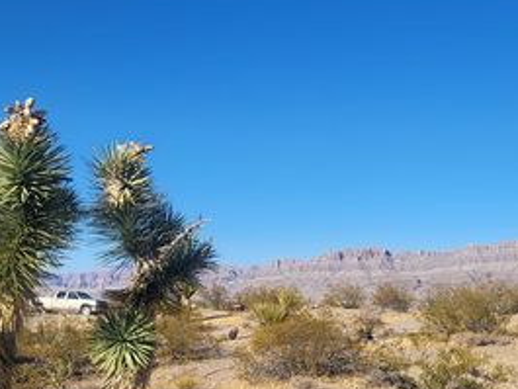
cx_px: 330
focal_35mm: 49
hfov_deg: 38.6
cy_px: 279
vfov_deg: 29.4
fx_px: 734
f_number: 1.8
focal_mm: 5.4
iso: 40
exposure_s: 1/2760
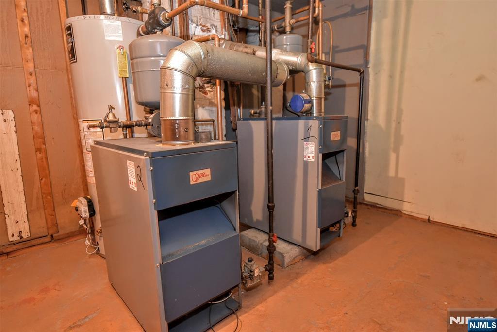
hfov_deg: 84.0
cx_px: 248
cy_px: 166
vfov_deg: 61.9
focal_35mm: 20
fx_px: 276
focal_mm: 20
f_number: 2.8
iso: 3200
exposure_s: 1/60
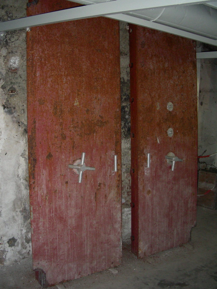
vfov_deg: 49.0
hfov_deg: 37.7
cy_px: 144
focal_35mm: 38
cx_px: 108
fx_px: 318
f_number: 3.5
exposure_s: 1/60.1
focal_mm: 6.3
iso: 200
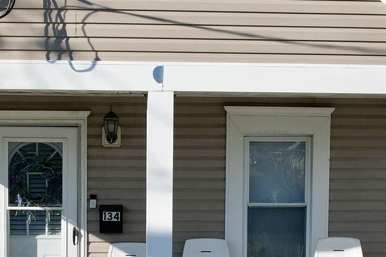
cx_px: 165
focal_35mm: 80
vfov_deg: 17.0
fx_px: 858
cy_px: 166
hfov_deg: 25.3
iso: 150
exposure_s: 1/800
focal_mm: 8.38
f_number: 2.8
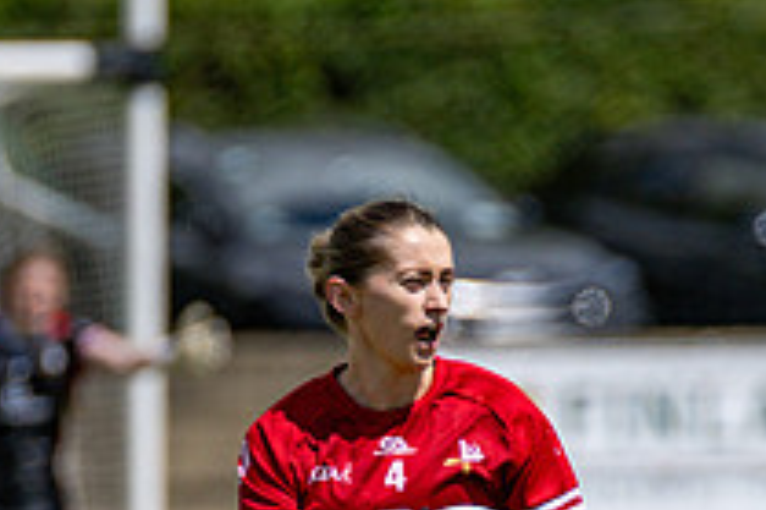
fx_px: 26576
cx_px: 568
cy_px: 675
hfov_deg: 1.7
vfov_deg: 1.1
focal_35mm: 1250
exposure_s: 1/6400
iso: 100
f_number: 2.8
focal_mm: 300
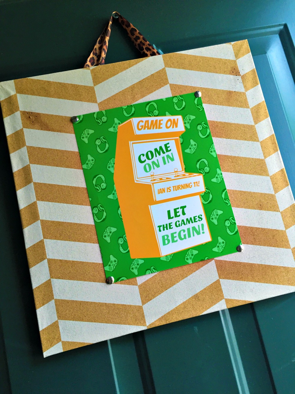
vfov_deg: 61.7
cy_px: 197
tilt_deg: +11.5
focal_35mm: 29
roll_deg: +12.1
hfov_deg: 48.2
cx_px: 148
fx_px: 329
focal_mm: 4.15
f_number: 2.2
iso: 100
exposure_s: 1/30
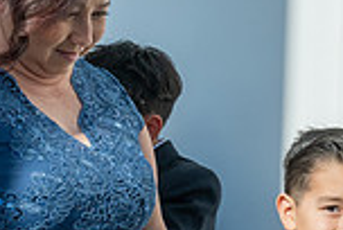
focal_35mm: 130
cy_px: 346
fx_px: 1241
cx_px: 473
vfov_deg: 10.2
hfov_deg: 14.9
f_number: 18
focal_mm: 32
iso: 250
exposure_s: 1/200
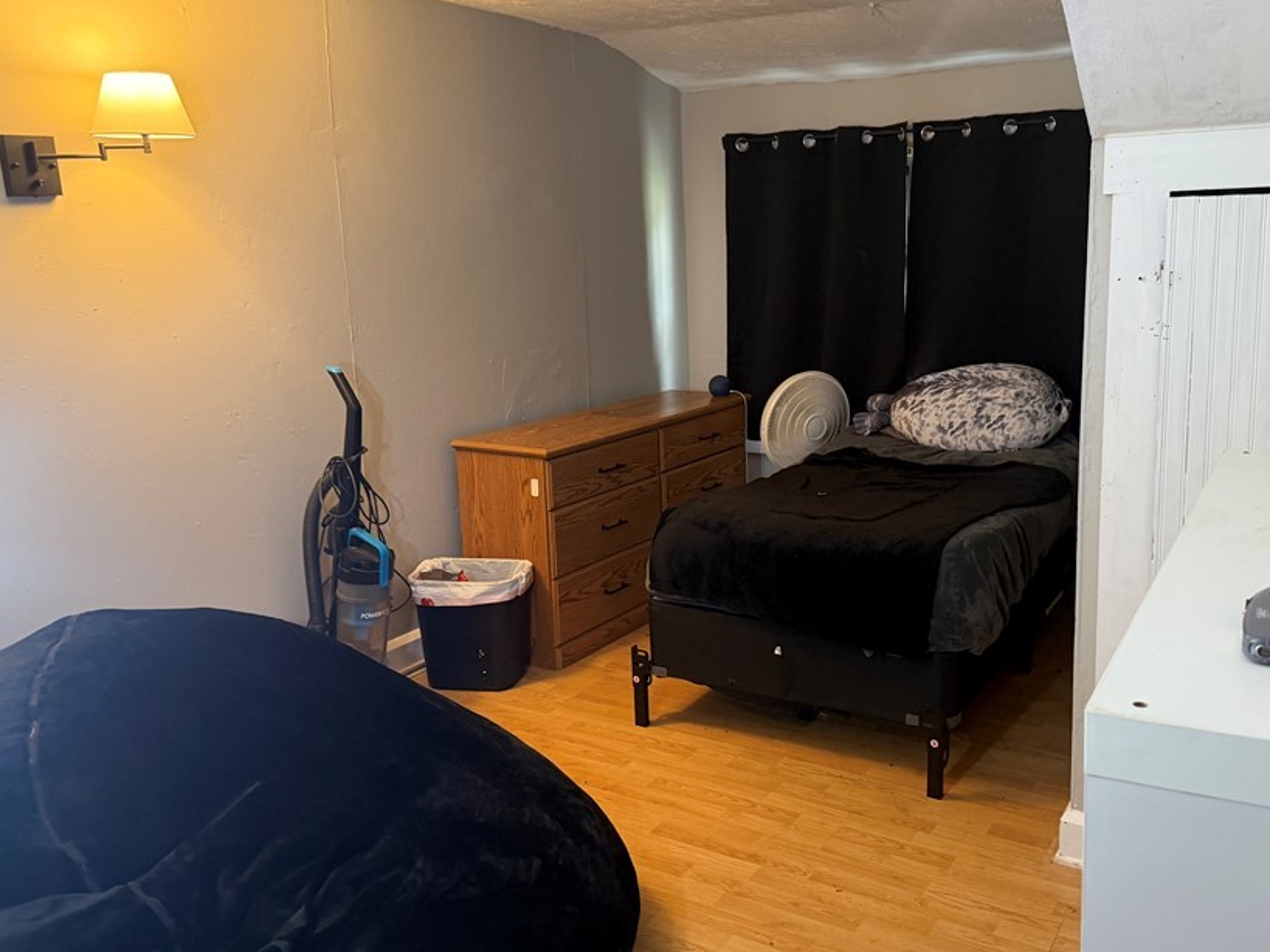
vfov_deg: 46.8
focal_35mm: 30
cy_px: 445
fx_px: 1100
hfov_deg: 59.6
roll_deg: +1.0
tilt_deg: -10.5
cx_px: 752
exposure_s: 1/60
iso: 320
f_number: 1.78
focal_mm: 6.76
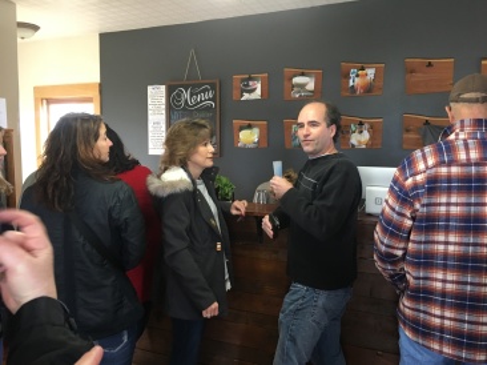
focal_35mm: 29
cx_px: 244
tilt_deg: -6.1
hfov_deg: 61.7
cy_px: 182
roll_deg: +0.8
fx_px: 408
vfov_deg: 48.2
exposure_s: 1/30
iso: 125
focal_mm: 4.15
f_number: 2.2
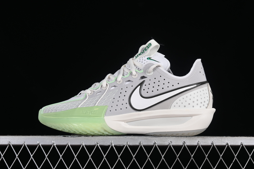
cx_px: 127
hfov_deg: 27.0
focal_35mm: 75
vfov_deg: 18.2
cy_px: 84
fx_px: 529
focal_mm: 50
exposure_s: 1/80
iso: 160
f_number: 8
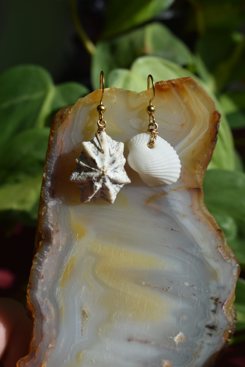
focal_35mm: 63
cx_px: 122
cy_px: 184
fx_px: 643
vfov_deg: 31.9
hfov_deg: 21.6
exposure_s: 1/320
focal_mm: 42
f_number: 8
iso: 100
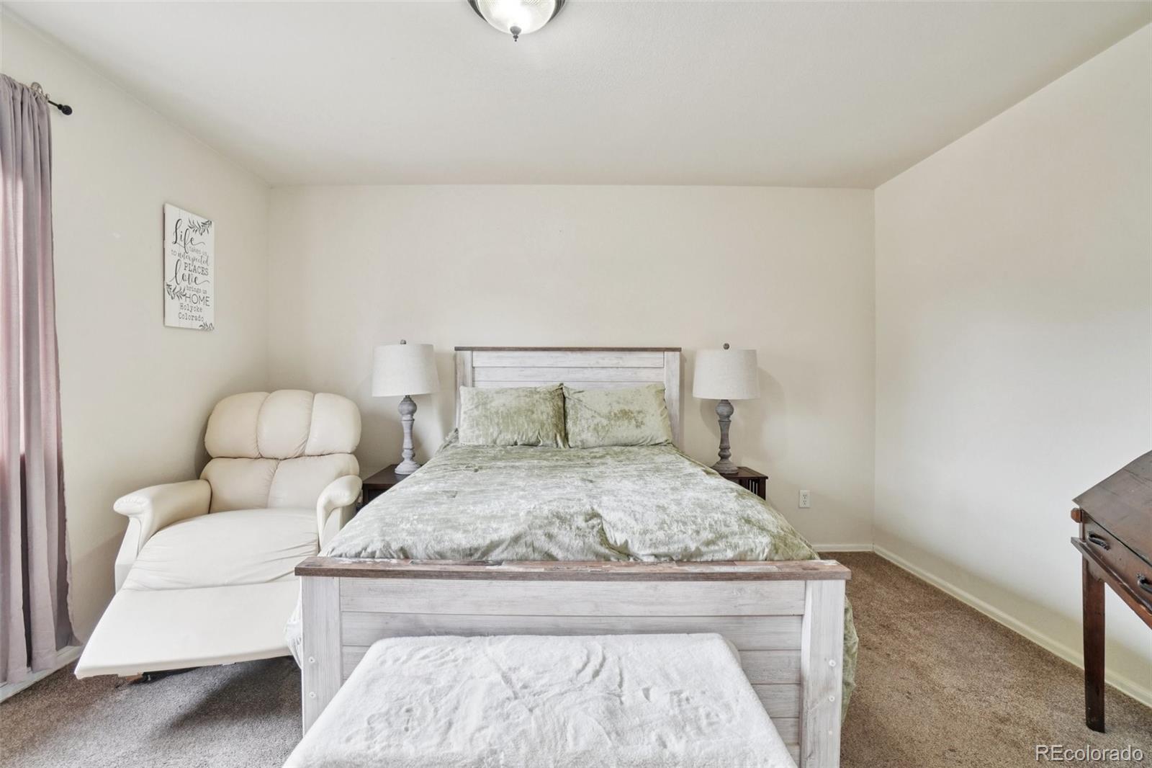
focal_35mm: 15
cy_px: 384
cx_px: 576
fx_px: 480
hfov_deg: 100.4
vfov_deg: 77.3
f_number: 8
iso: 400
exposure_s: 1/20
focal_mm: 10
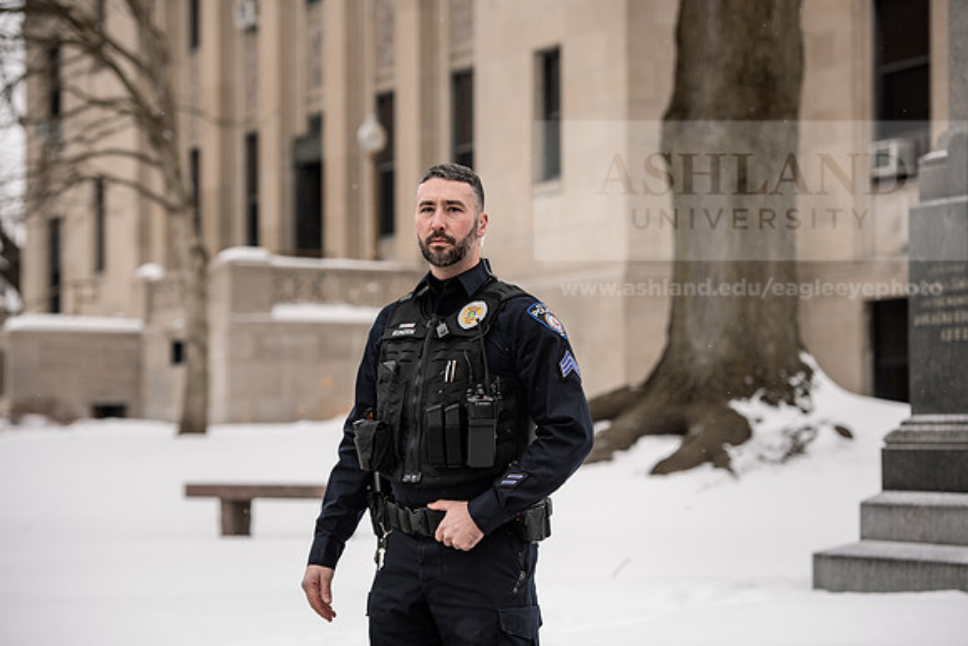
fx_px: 3012
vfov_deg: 12.2
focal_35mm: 112
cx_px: 484
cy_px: 323
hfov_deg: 18.3
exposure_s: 1/500
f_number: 4
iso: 125
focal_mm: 112
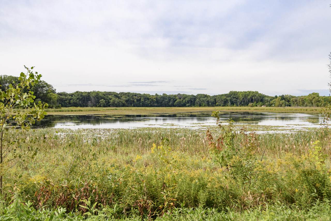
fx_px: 328
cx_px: 166
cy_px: 110
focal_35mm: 36
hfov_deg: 53.6
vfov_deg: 37.2
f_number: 8
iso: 400
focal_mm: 35
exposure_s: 1/320
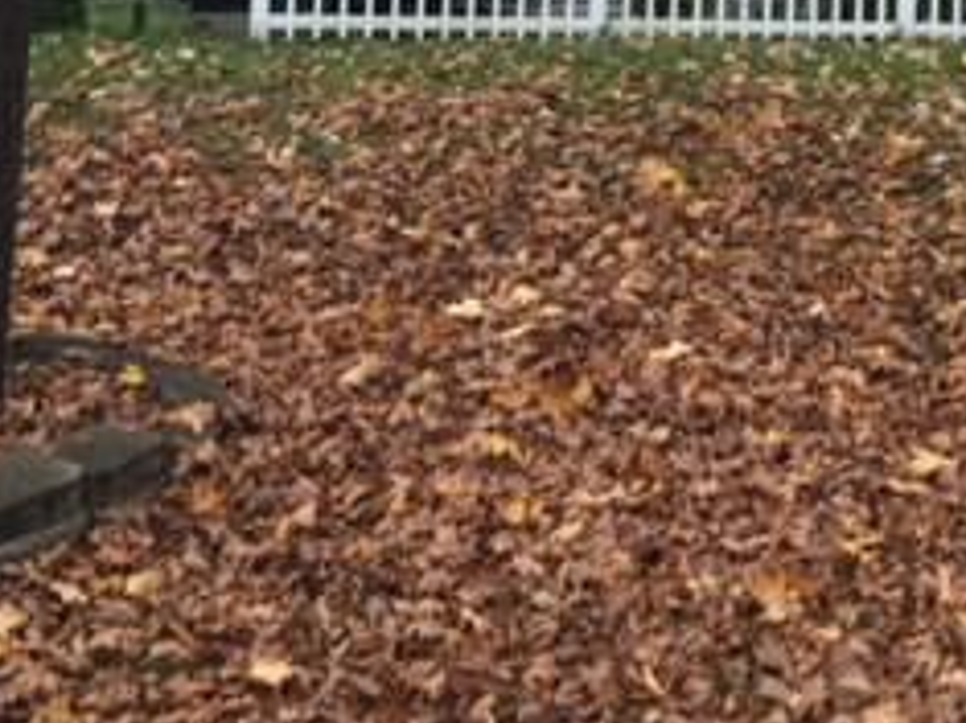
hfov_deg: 23.7
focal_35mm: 79
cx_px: 950
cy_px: -160
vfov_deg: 17.7
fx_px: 2203
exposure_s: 1/120
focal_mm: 4.15
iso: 40
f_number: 2.2
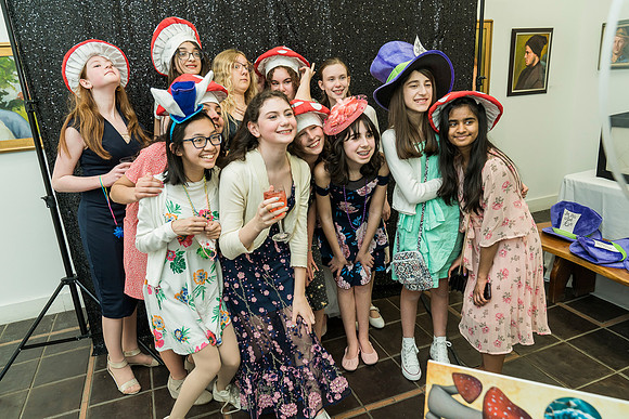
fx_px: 437
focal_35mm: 25
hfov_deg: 71.5
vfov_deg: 51.3
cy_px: 210
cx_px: 314
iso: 1250
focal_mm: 25
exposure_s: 1/100
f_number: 4.5
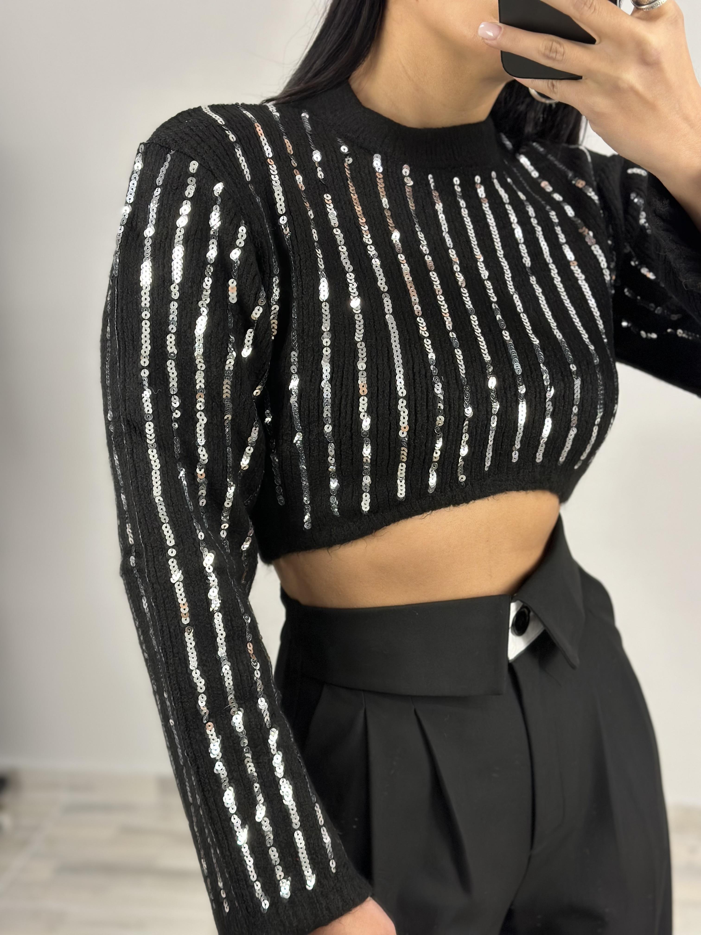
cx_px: 350
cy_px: 468
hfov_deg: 30.3
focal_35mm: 48
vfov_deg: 39.7
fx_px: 1296
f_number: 1.78
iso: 160
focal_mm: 6.86
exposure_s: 1/50
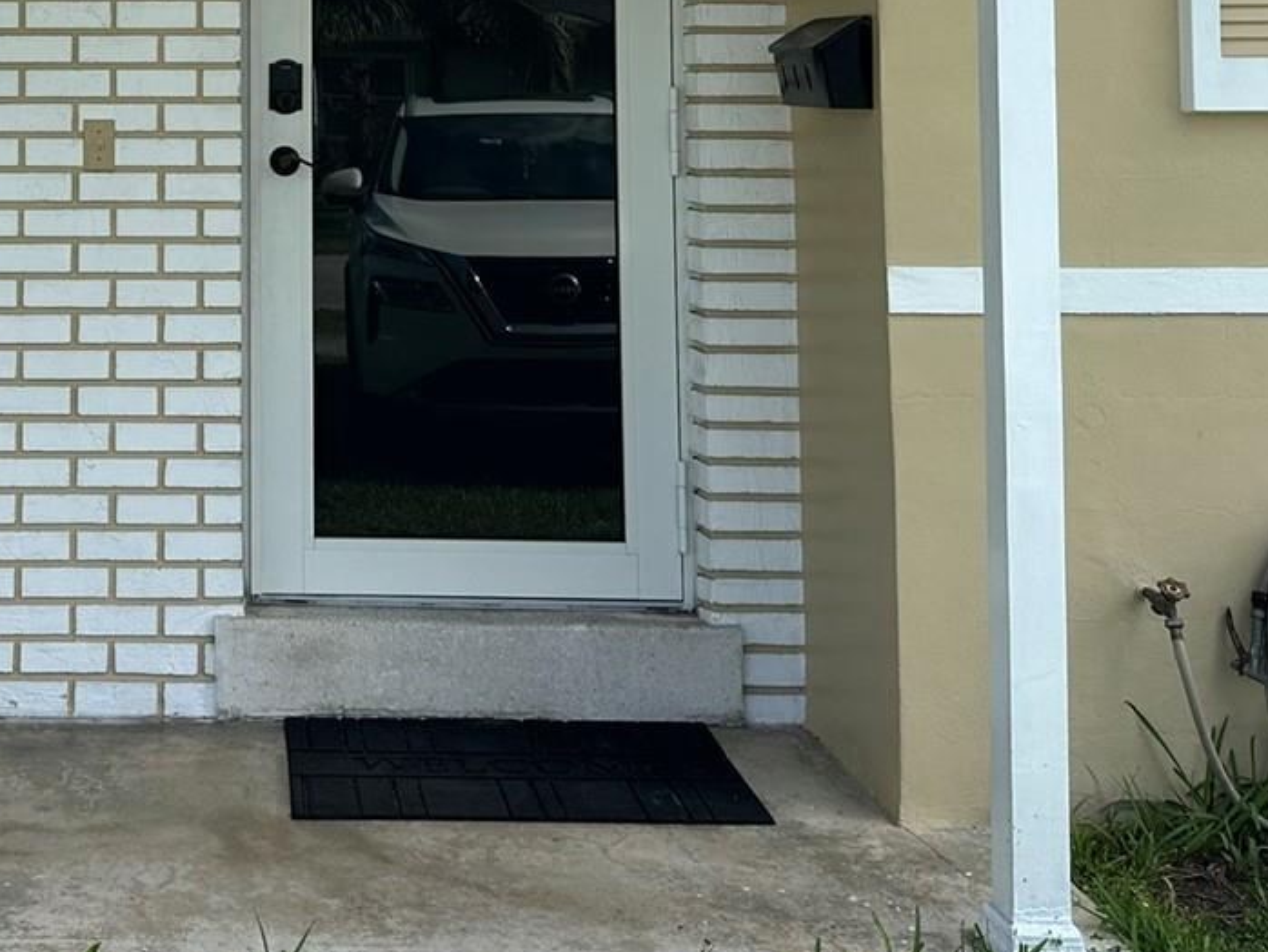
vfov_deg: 25.2
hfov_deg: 33.4
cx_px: 174
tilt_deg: +3.6
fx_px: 2015
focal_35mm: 55
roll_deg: +0.7
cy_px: -24
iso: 80
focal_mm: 6.86
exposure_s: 1/3155
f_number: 1.78
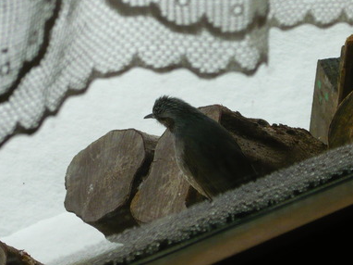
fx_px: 1794
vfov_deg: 8.4
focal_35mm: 176
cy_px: 126
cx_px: 184
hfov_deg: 11.2
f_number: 5.1
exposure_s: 1/125
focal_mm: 16.5
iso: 250
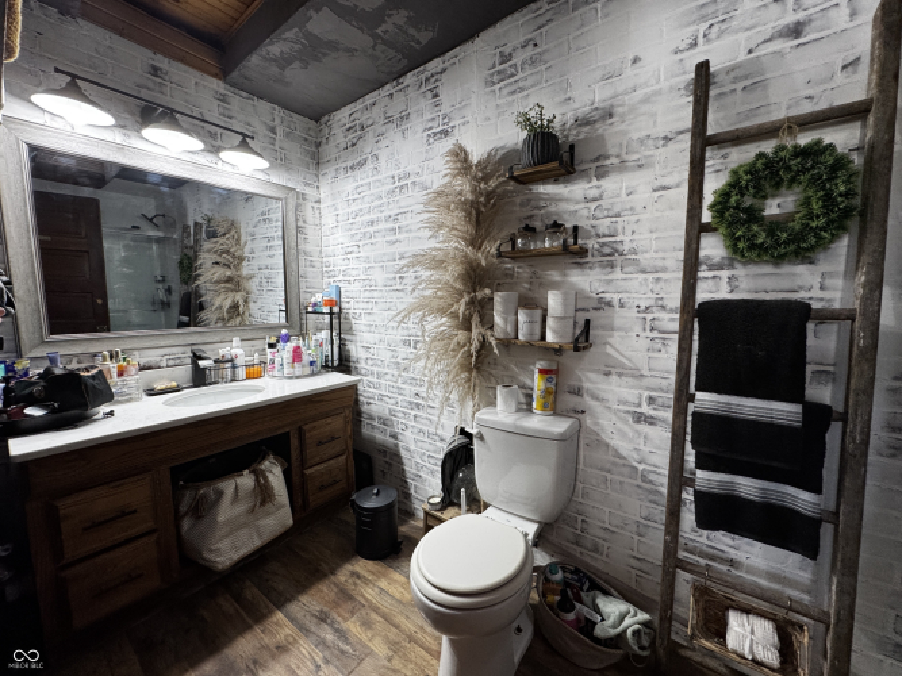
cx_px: 451
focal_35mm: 14
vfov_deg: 85.7
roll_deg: +0.1
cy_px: 338
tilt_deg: -6.9
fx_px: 365
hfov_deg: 102.1
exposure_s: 1/120
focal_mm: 2.22
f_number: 2.2
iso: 200
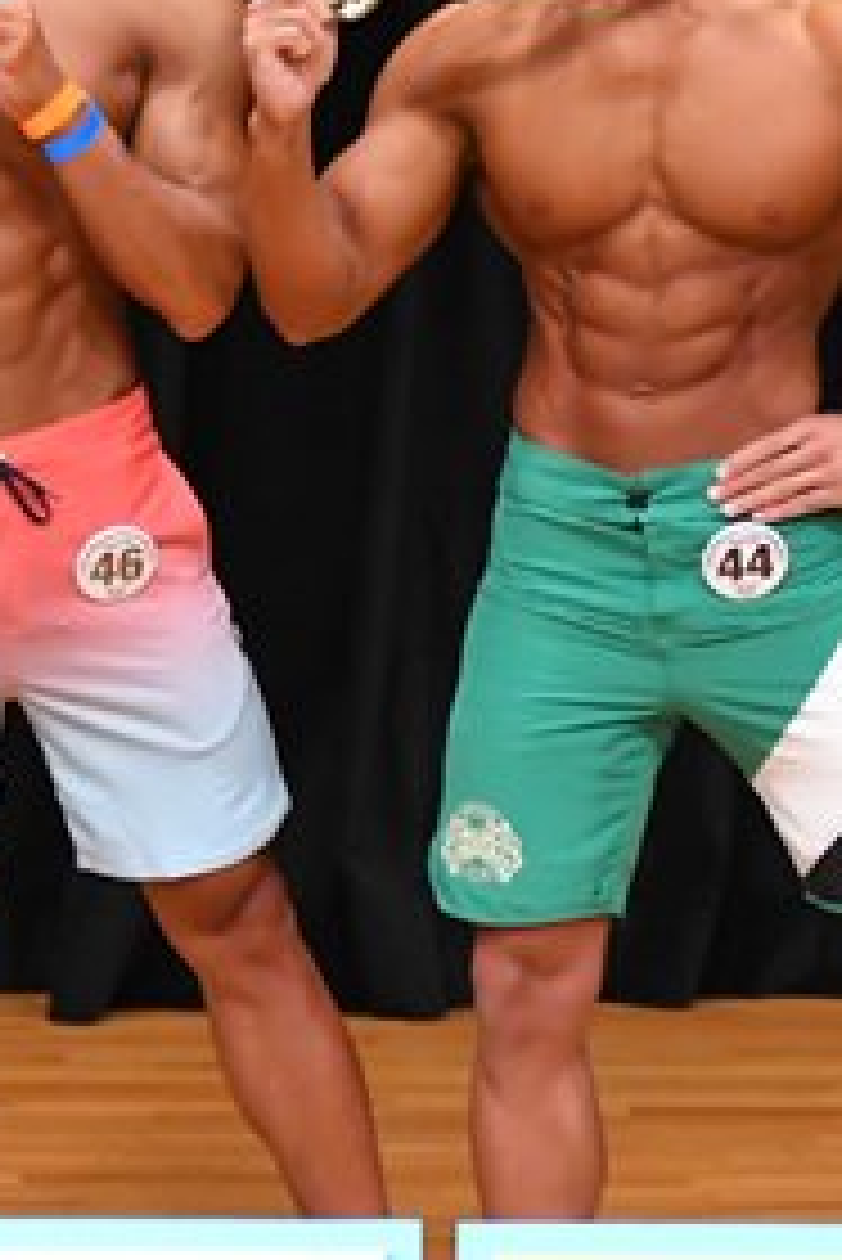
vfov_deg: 2.8
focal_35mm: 747
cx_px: 466
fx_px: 26173
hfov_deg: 1.8
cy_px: 423
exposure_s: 1/400
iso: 4000
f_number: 5.6
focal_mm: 180
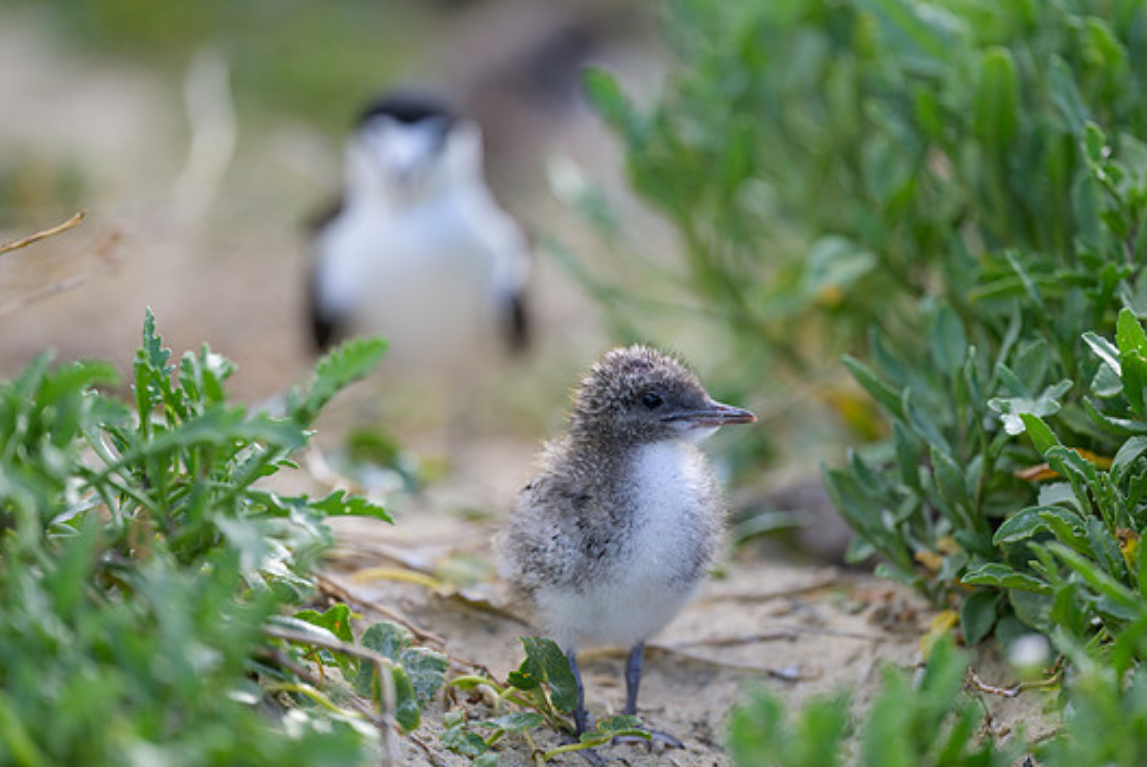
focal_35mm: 439
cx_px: 600
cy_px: 407
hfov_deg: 4.7
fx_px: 13998
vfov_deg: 3.1
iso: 400
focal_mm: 400
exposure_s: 1/3200
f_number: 2.8
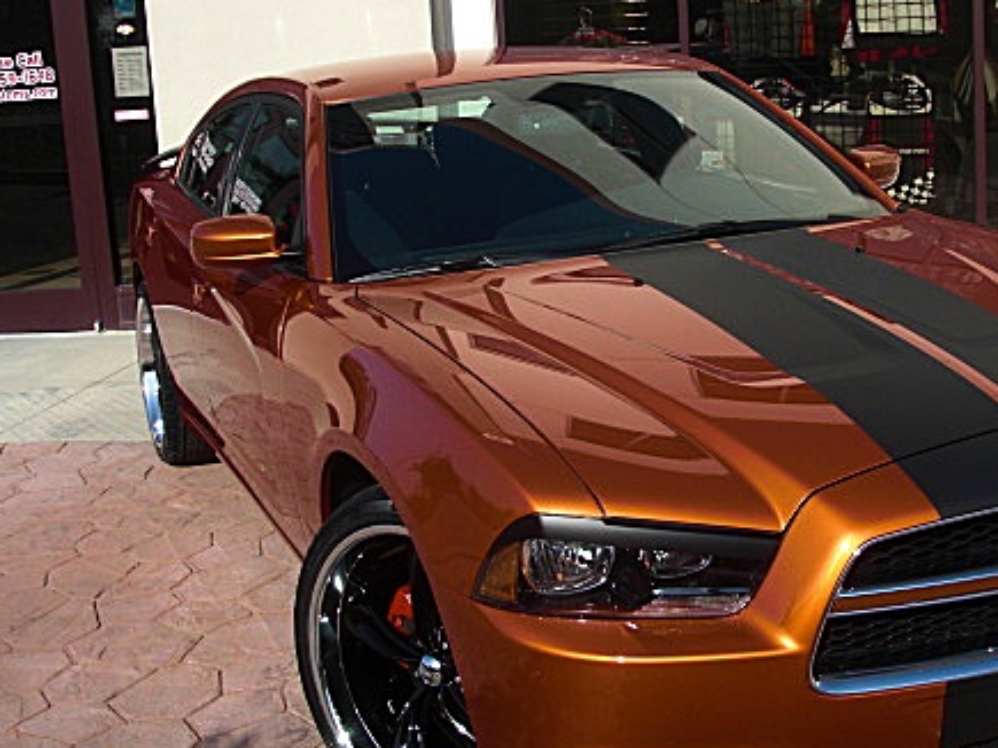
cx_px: 629
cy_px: 353
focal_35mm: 53
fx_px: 1528
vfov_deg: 27.5
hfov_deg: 36.0
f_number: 2.8
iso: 50
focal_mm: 6.3
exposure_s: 1/800
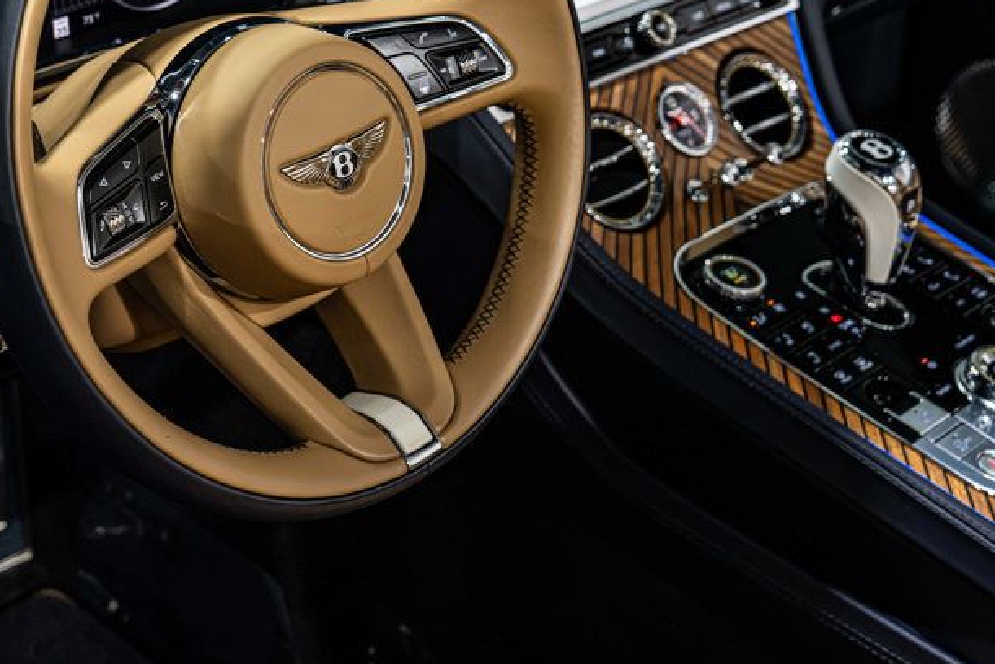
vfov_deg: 21.8
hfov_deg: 31.7
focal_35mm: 62
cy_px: 194
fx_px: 1714
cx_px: 239
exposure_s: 1/50
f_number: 4.5
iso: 1600
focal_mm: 37
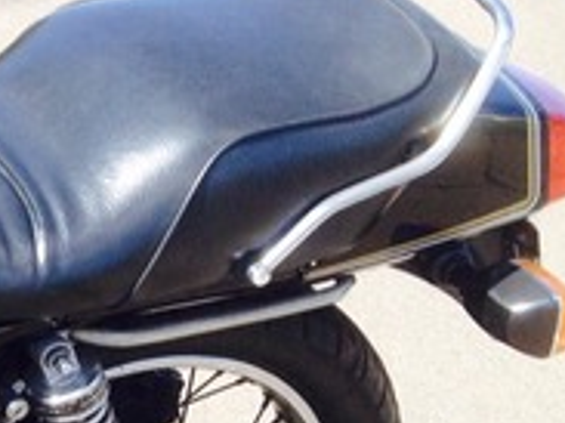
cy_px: 398
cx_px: -587
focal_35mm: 153
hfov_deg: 11.5
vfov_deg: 9.6
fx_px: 2496
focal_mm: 4.28
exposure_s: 1/424
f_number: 2.4
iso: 50
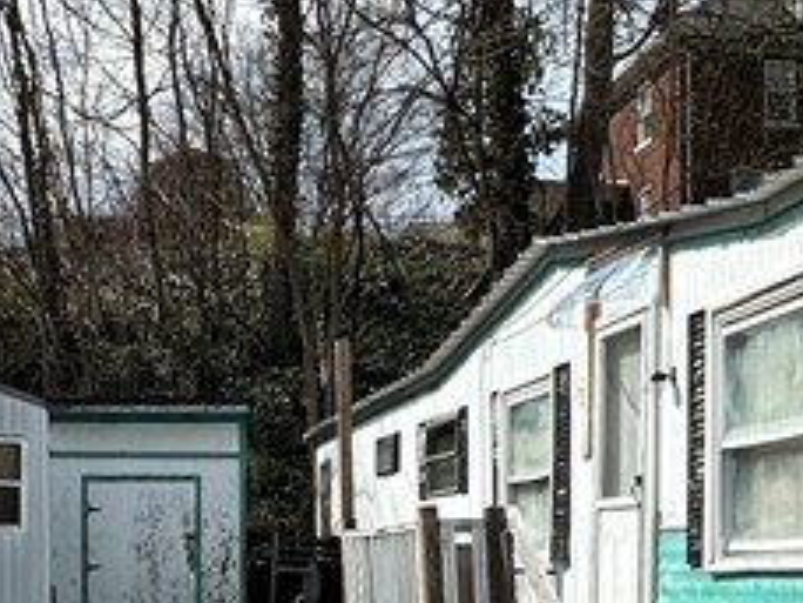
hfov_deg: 30.6
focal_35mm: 63
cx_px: 310
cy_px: 554
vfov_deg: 22.7
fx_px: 1461
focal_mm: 2.22
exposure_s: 1/2092
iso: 50
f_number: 2.2
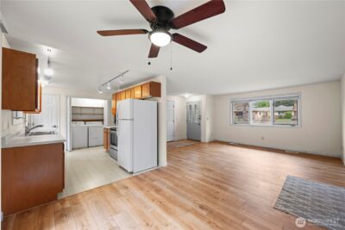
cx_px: 172
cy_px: 115
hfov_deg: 104.2
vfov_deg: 81.3
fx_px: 134
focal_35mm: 14
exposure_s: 1.3
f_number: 9
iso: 200
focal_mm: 14
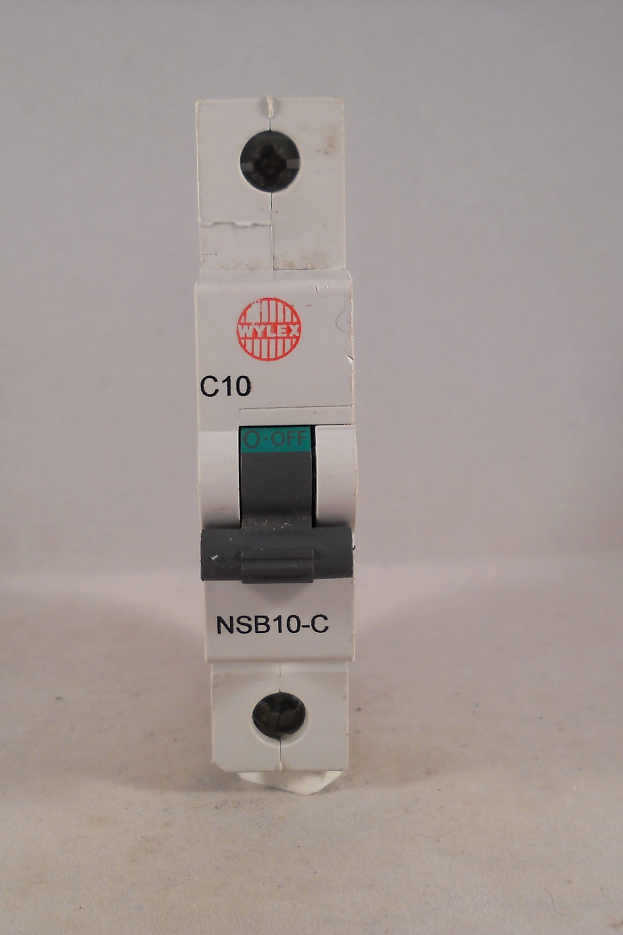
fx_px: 1480
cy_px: 467
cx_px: 282
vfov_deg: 35.1
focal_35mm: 57
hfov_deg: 23.8
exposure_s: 1/30
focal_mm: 6.7
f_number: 3.1
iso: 80
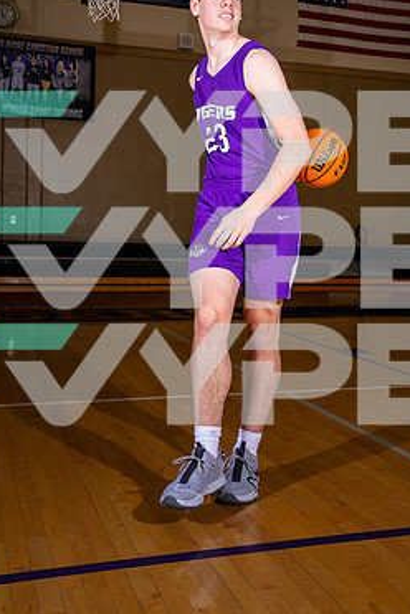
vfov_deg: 42.6
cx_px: 226
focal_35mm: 46
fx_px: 786
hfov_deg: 29.2
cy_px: 259
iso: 200
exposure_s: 1/125
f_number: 5.6
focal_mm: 38
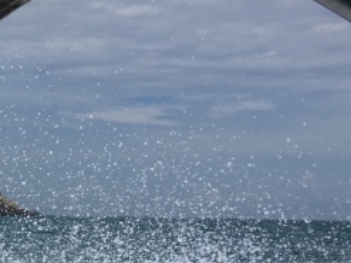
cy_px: 333
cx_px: -175
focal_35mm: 94
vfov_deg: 15.1
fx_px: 953
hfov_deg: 18.5
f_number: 2.2
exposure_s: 1/4808
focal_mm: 4.15
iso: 25
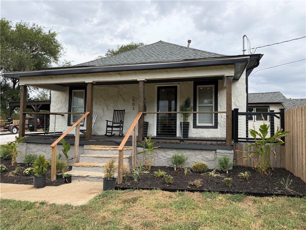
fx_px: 212
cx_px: 153
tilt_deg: +2.9
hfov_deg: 71.6
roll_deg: -0.8
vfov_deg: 56.8
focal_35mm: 24
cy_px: 115
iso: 80
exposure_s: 1/2801
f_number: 1.78
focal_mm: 6.76
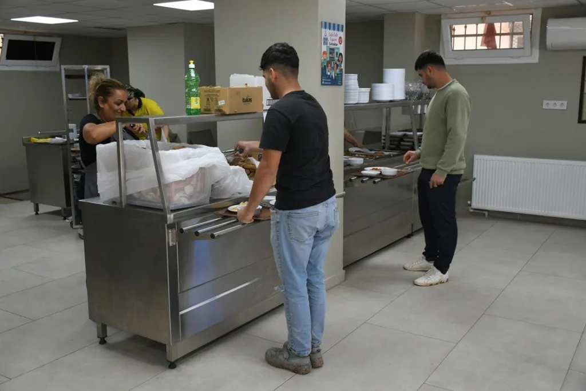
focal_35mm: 36
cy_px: 196
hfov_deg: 53.1
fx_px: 586
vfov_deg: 36.9
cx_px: 293
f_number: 3.8
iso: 1100
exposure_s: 1/250
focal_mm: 24
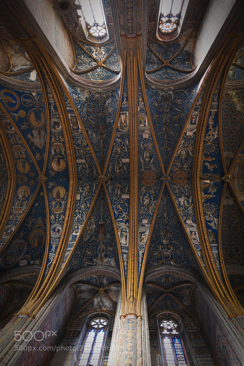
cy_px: 183
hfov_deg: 77.3
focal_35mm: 15
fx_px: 152
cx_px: 122
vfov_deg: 100.4
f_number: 2.4
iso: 500
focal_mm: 15
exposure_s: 1/30
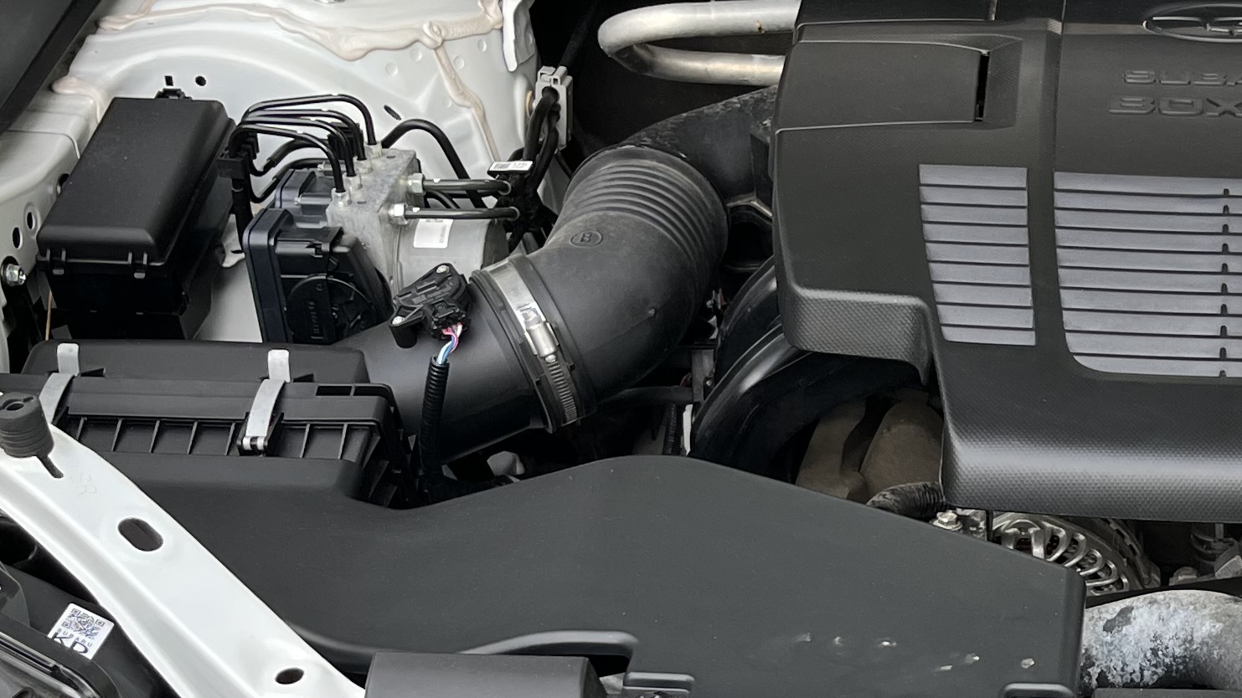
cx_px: 1167
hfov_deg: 26.4
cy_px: 676
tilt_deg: -35.9
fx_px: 2536
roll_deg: -2.1
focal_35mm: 77
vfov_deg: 15.4
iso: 40
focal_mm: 5.1
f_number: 1.6
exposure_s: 1/234
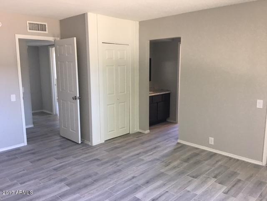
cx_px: 134
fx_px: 224
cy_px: 100
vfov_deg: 48.2
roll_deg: -0.3
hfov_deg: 61.7
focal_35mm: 29
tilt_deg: -8.1
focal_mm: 4.15
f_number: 2.2
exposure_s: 1/15
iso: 80
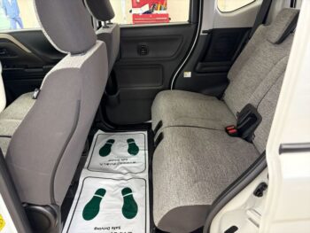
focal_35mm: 26
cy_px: 116
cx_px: 155
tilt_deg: -27.7
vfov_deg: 53.1
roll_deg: +2.3
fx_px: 233
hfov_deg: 67.3
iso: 250
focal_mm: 5.96
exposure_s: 1/50
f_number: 1.6
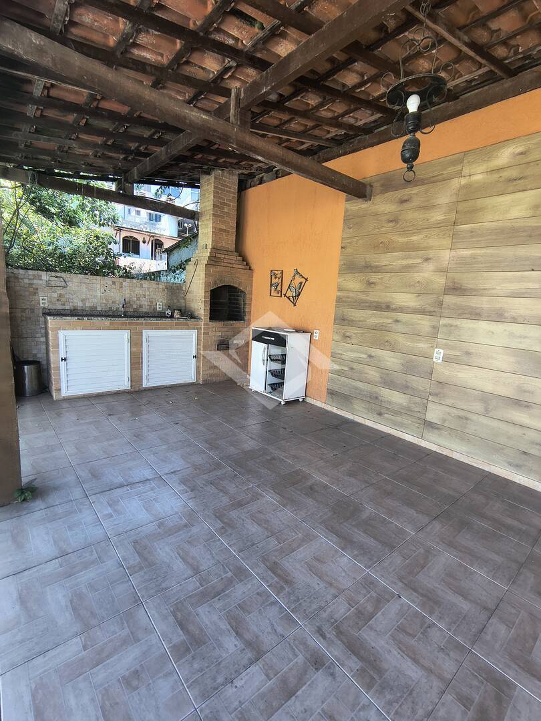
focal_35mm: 12
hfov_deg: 94.5
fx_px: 250
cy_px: 360
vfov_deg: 110.5
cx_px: 270
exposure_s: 1/120
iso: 136
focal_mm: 2.13
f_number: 2.2
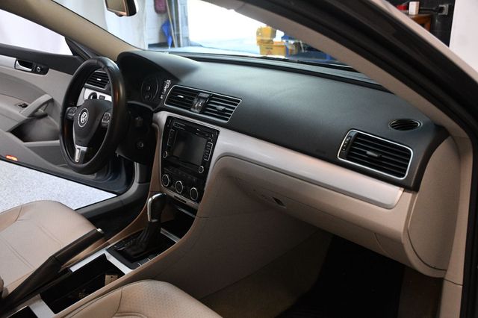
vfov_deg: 36.8
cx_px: 239
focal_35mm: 36
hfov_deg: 53.2
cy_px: 159
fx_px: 478
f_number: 3.8
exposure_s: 1/125
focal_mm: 24
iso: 2500
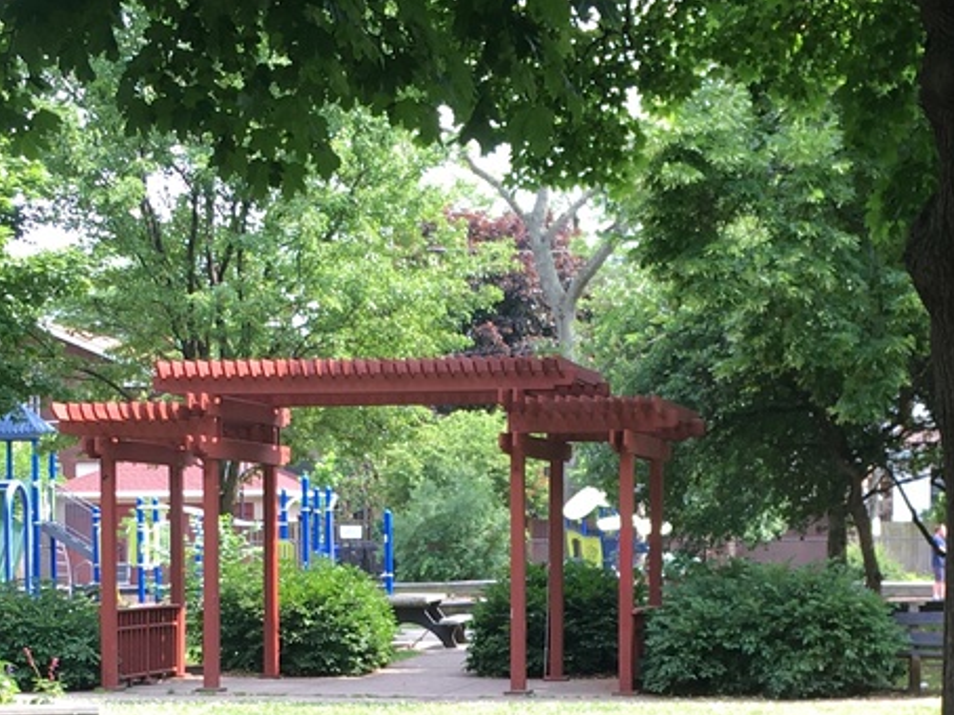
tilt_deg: -4.6
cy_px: 656
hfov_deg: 21.3
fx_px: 2534
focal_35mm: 92
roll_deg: -0.4
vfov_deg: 15.8
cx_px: 494
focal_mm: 4.15
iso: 25
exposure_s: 1/151
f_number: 2.2
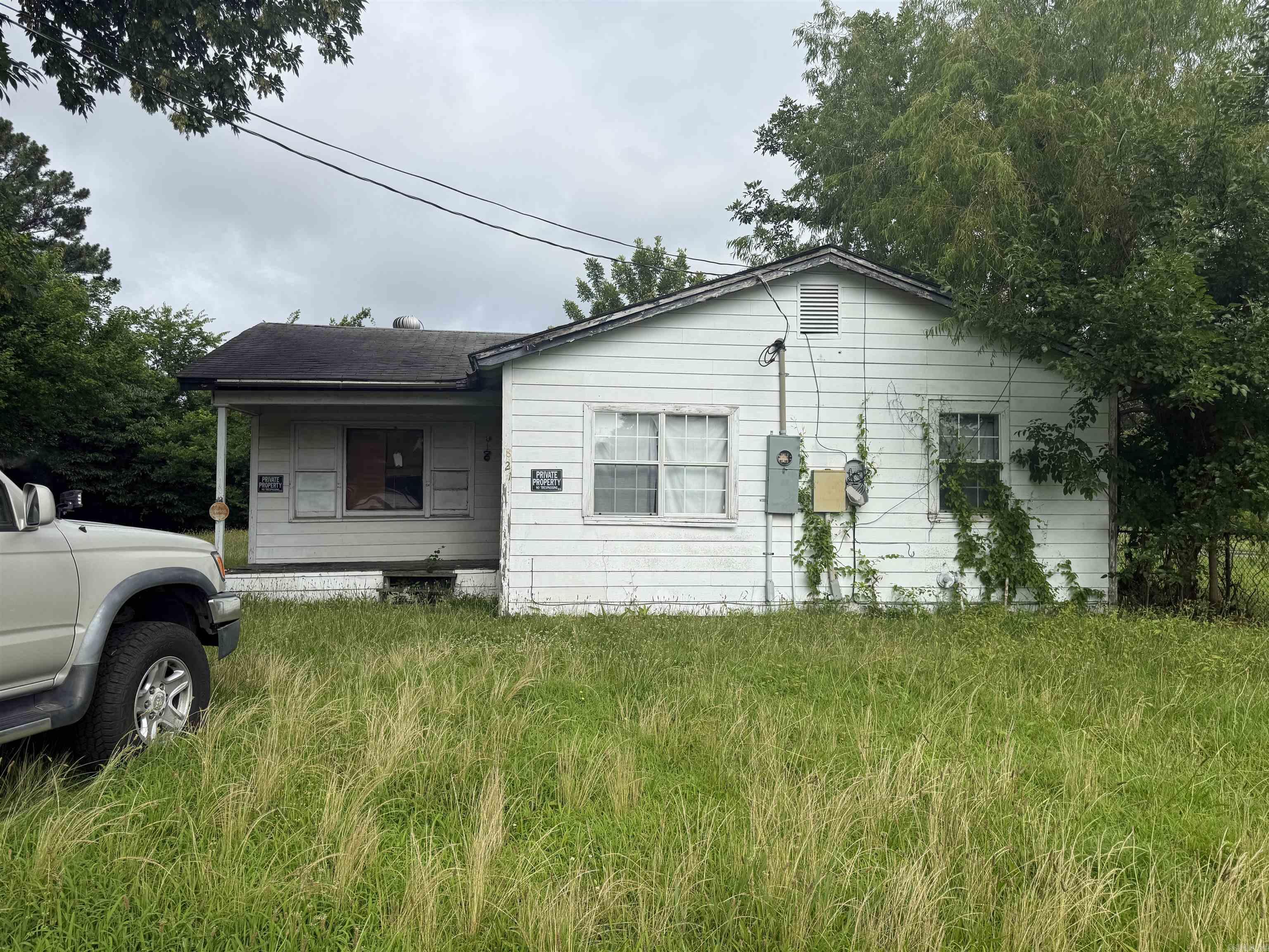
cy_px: 476
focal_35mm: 24
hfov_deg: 71.6
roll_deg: +0.3
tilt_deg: +1.4
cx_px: 634
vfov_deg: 56.8
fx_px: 880
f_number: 1.78
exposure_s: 1/4167
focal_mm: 6.76
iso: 80
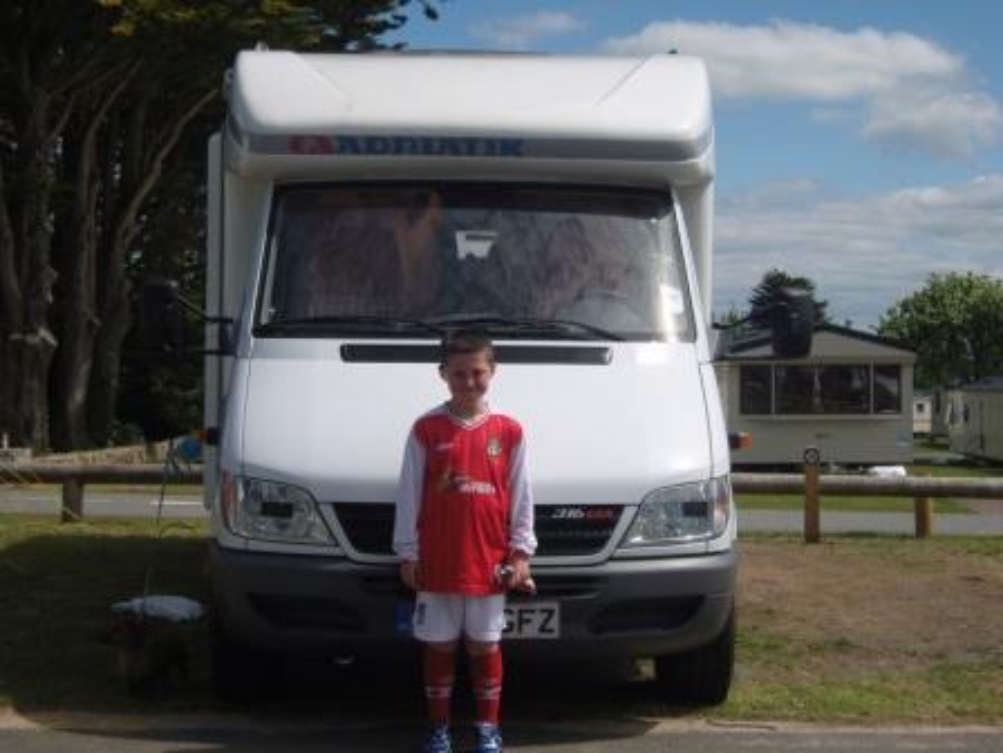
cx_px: 502
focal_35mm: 63
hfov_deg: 30.7
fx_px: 1825
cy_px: 376
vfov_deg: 23.3
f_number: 9.5
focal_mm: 13.6
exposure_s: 1/400
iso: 100
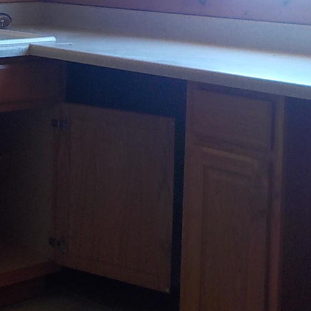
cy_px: 5
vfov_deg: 20.1
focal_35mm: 84
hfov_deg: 19.4
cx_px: -62
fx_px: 854
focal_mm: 4.1
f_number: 3.3
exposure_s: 1/30
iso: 125
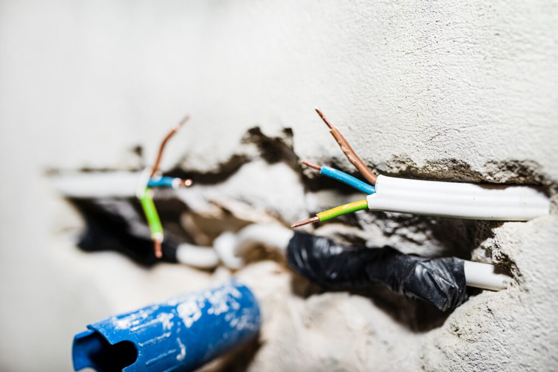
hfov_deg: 54.4
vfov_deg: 37.9
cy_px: 186
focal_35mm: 35
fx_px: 543
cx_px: 279
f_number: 3.2
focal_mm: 35
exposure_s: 1/60
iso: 100
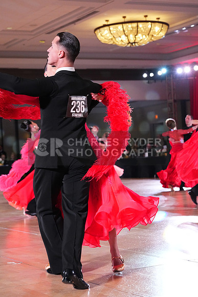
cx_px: 99
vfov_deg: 25.4
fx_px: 660
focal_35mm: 80
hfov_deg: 17.1
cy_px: 148
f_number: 5
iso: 8000
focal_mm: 80
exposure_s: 1/400
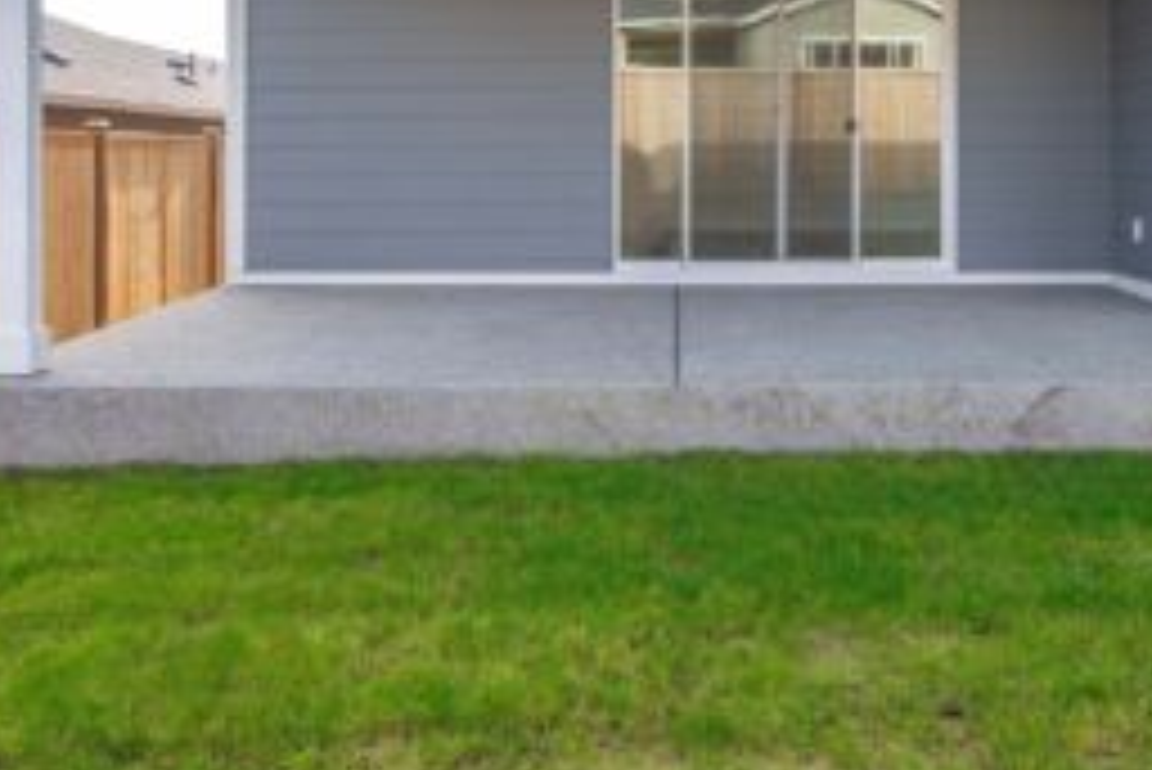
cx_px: 706
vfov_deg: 36.1
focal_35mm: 36
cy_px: 200
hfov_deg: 52.6
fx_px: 1153
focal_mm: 23
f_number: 7.1
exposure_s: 1/30
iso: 100
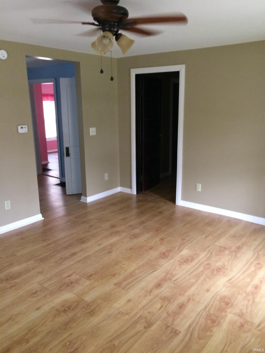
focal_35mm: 29
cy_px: 176
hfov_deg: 48.2
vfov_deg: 61.7
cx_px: 132
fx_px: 296
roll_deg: +1.8
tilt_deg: -18.0
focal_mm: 4.15
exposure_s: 1/24
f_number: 2.2
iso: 250
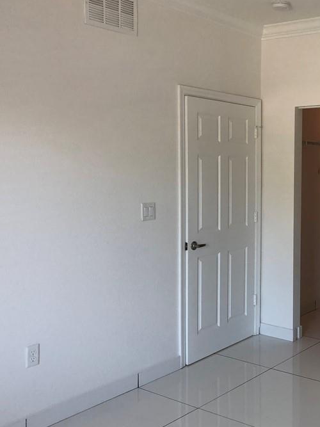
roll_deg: +1.1
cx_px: 276
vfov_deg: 43.8
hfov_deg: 32.2
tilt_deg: -3.3
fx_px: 530
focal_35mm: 43
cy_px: 203
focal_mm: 4
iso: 25
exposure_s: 1/30
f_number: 1.8
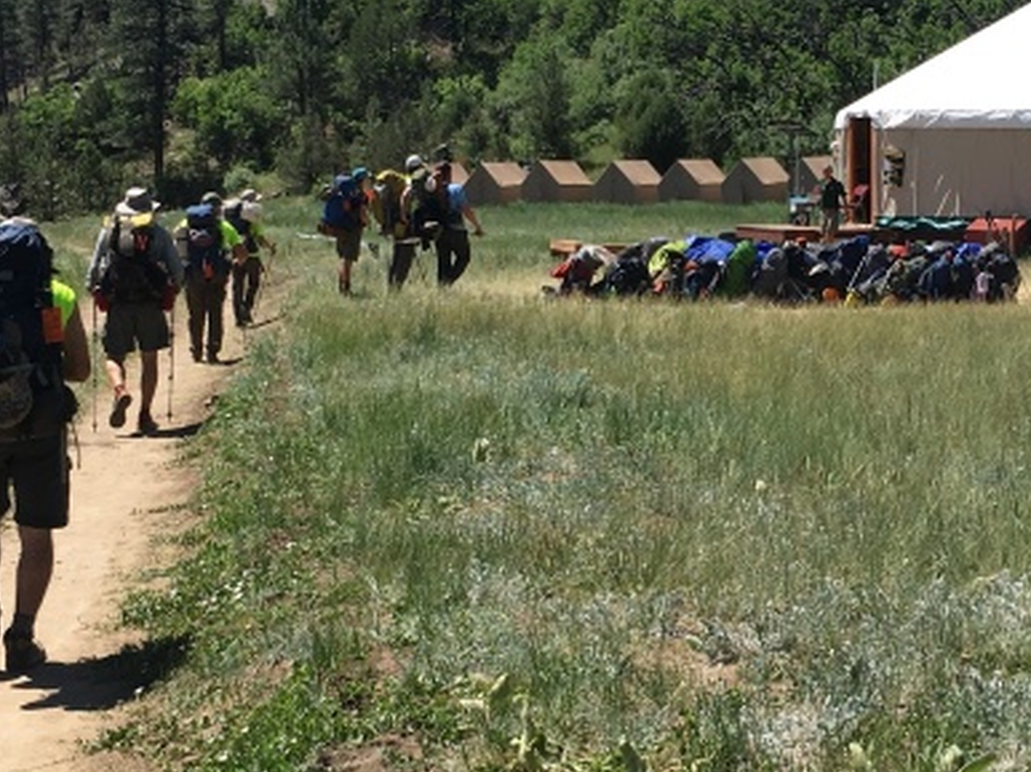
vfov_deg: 19.1
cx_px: 761
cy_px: 313
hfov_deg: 25.1
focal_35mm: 77
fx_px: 2292
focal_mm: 4.15
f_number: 2.2
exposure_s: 1/1350
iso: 25
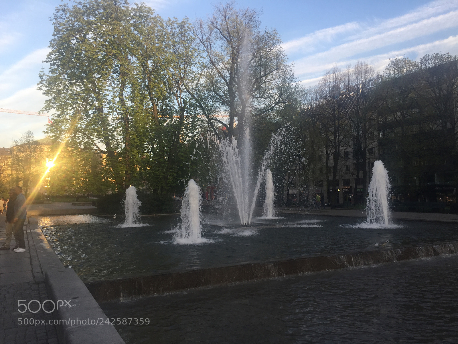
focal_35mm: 29
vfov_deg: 48.2
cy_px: 172
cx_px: 229
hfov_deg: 61.7
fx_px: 384
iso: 32
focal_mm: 4.15
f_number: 2.2
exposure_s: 1/286
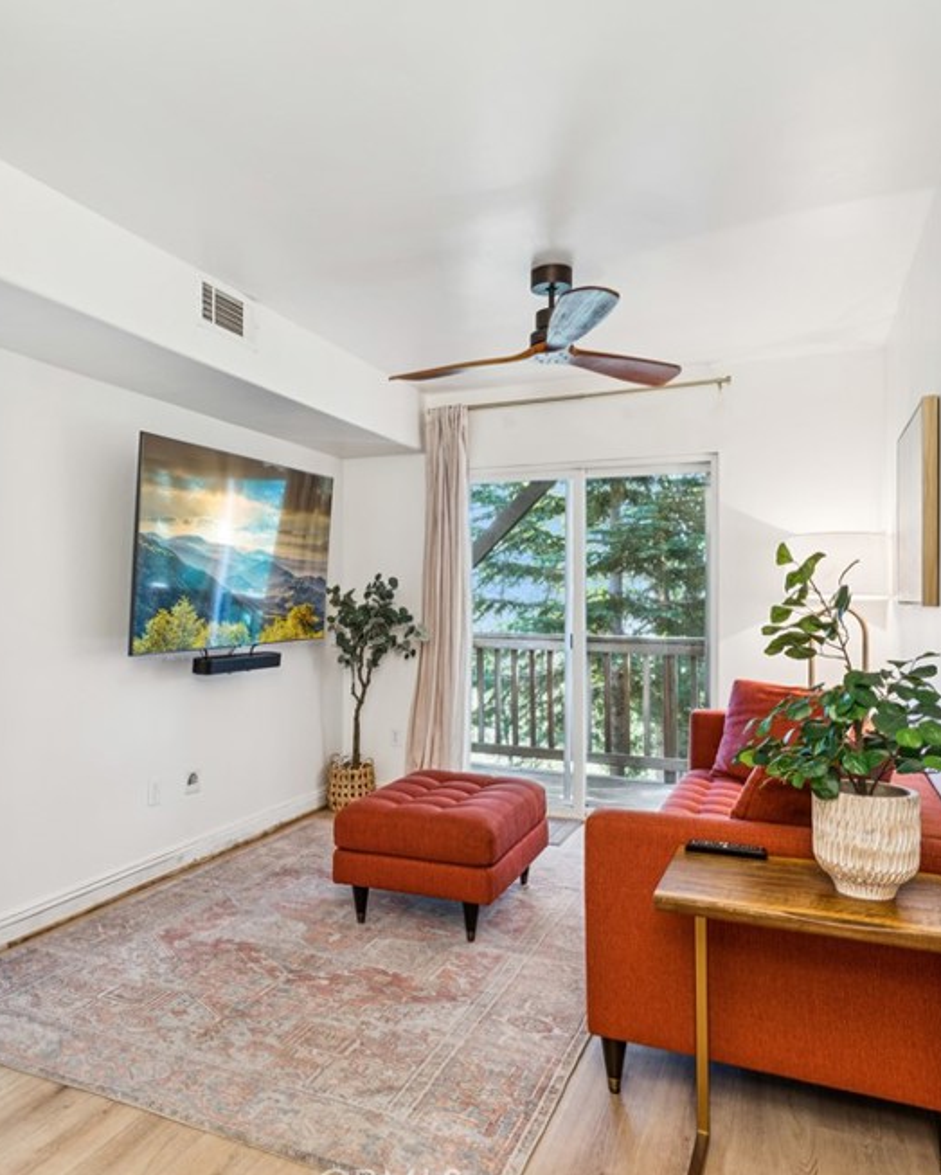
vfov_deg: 68.1
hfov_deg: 56.4
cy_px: 597
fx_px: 870
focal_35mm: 25
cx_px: 378
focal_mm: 17
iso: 100
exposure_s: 2
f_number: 13
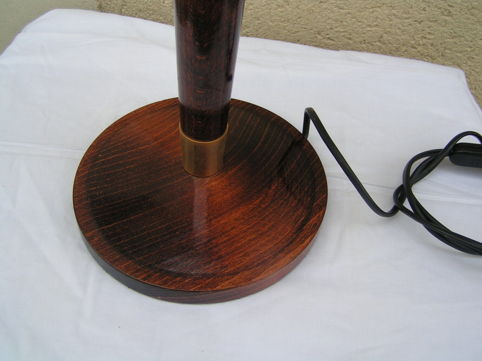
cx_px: 241
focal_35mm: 38
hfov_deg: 49.0
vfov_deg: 37.7
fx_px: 529
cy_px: 180
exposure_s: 1/50
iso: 50
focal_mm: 5.8
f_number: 3.2
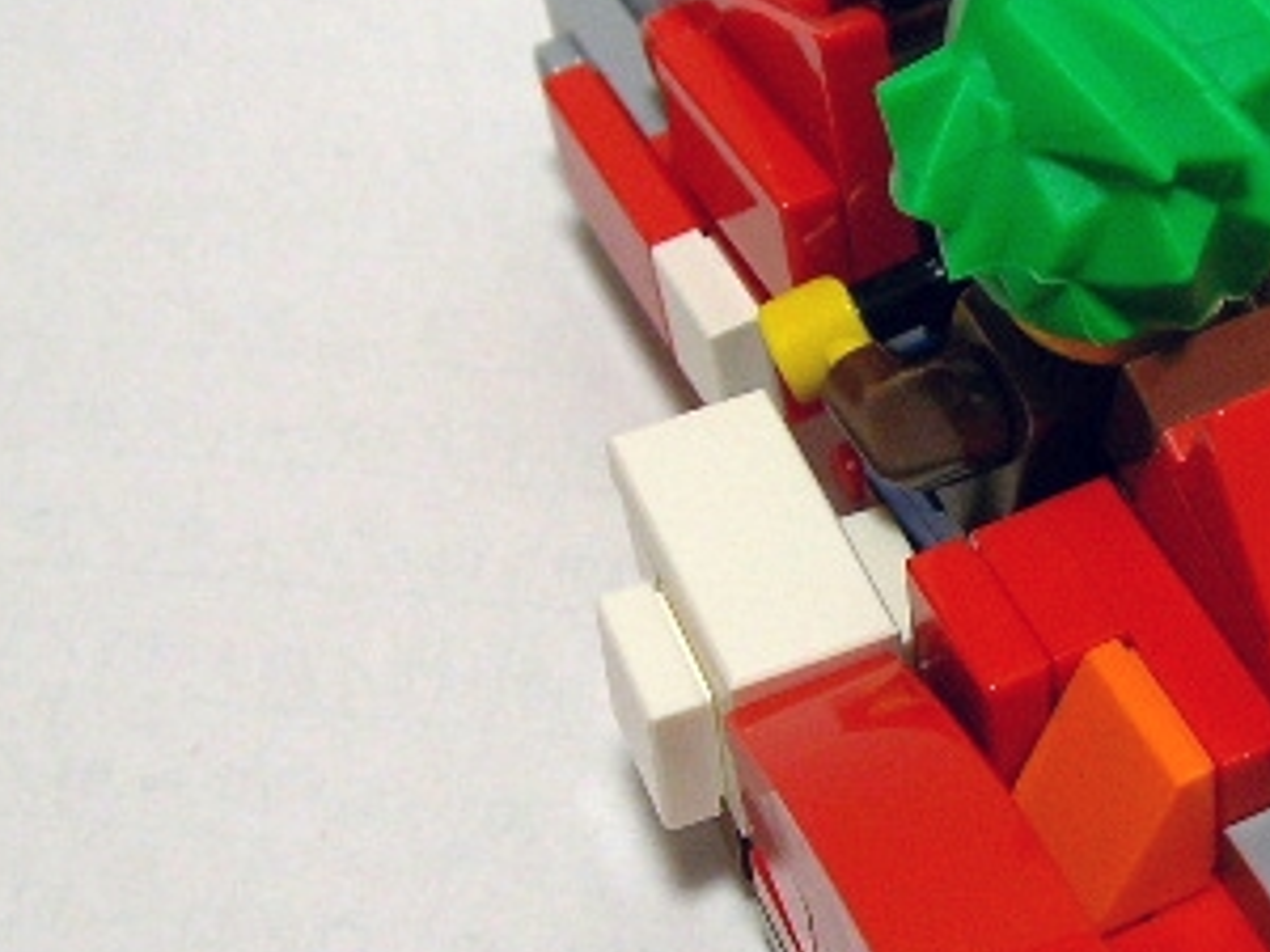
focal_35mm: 81
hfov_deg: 23.4
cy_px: 508
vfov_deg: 18.2
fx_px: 2972
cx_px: 1168
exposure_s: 1/16.3
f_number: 3.5
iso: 100
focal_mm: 5.8
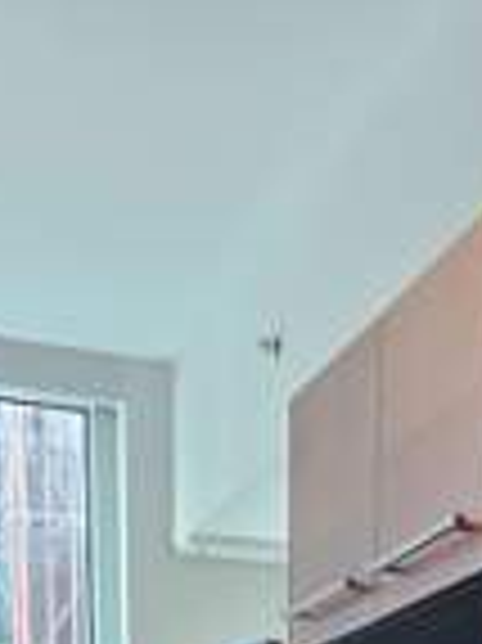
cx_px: 617
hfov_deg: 13.8
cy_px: 1356
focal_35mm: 103
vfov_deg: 14.9
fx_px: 1915
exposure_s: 1/120
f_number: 1.7
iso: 160
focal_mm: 6.3
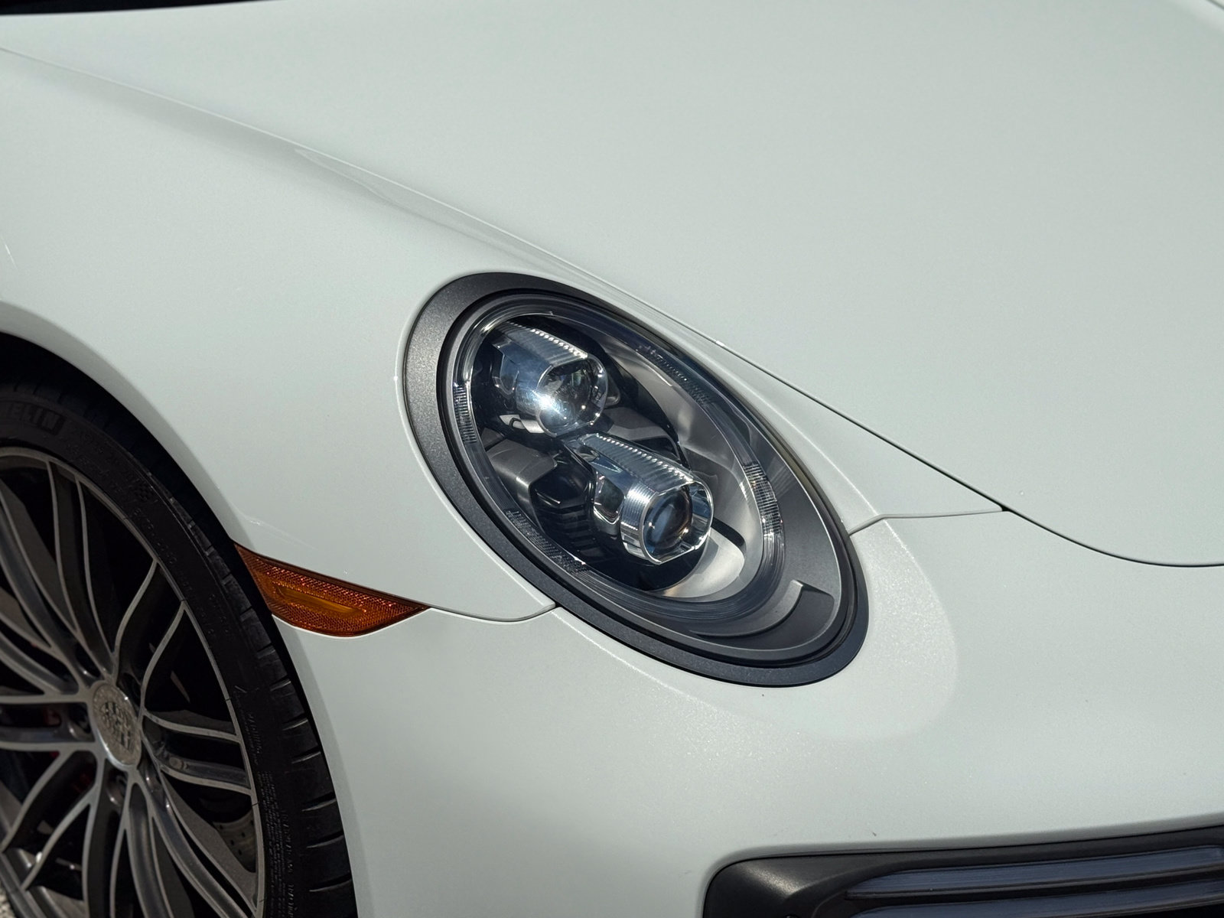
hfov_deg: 39.7
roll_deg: +1.3
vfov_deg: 30.3
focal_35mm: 48
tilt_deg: -20.7
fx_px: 1697
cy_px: 459
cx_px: 612
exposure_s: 1/8772
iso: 64
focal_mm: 6.76
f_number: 1.78
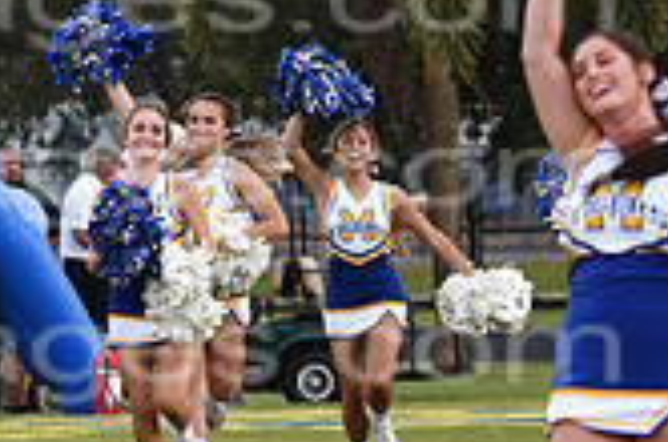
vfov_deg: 3.1
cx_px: -290
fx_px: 8274
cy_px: 90
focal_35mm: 447
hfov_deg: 4.6
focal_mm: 85
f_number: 3.2
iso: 800
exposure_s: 1/1000
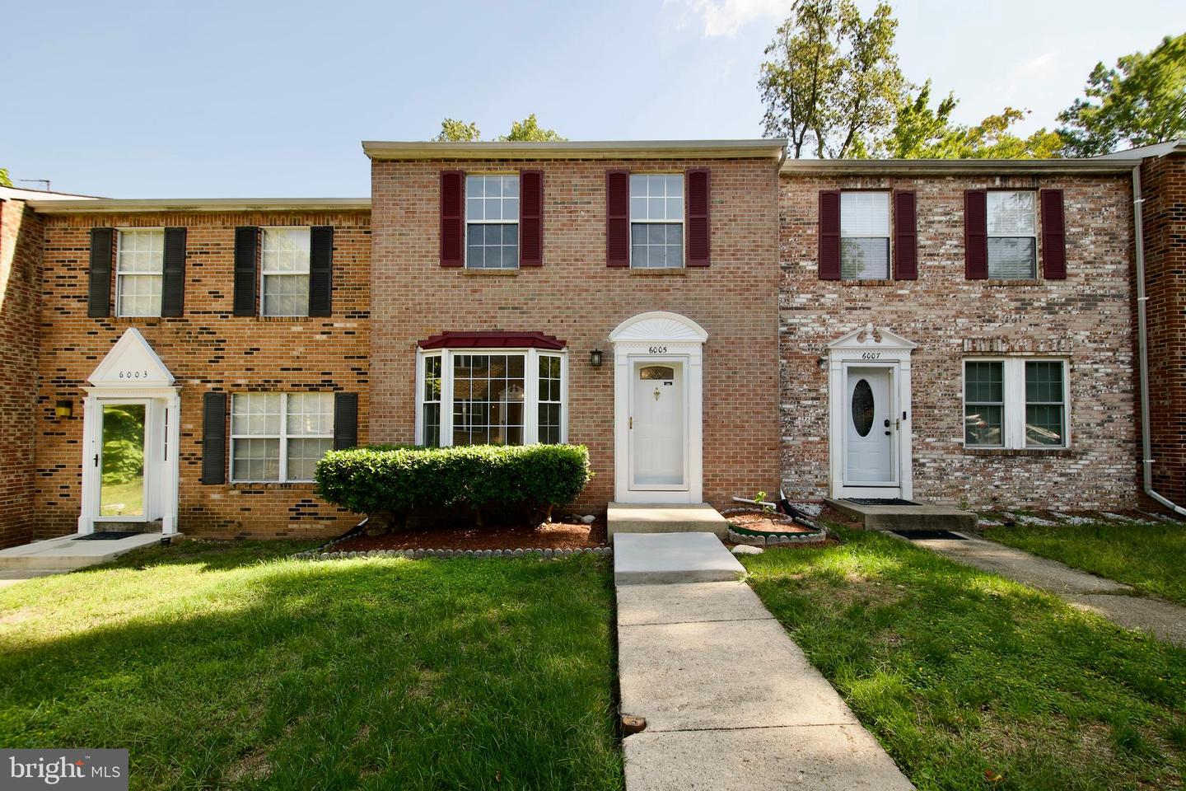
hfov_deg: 100.4
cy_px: 396
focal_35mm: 15
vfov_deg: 77.3
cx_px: 593
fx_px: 494
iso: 110
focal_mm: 10
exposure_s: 1/200
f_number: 7.1
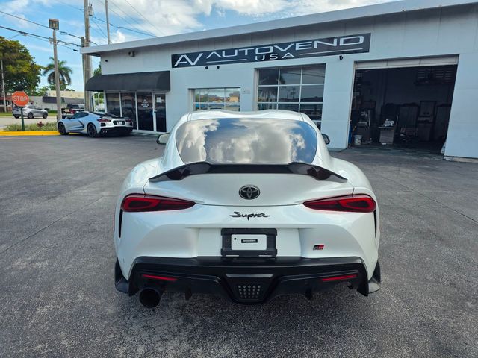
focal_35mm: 23
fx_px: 318
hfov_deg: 73.9
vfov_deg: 58.9
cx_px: 239
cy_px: 179
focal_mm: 6.3
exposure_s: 1/3067
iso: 80
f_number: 1.7
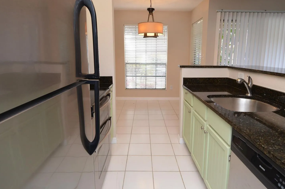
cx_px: 146
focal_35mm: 20
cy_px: 85
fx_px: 158
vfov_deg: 61.7
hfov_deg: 84.0
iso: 500
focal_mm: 12
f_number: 4
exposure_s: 1/60
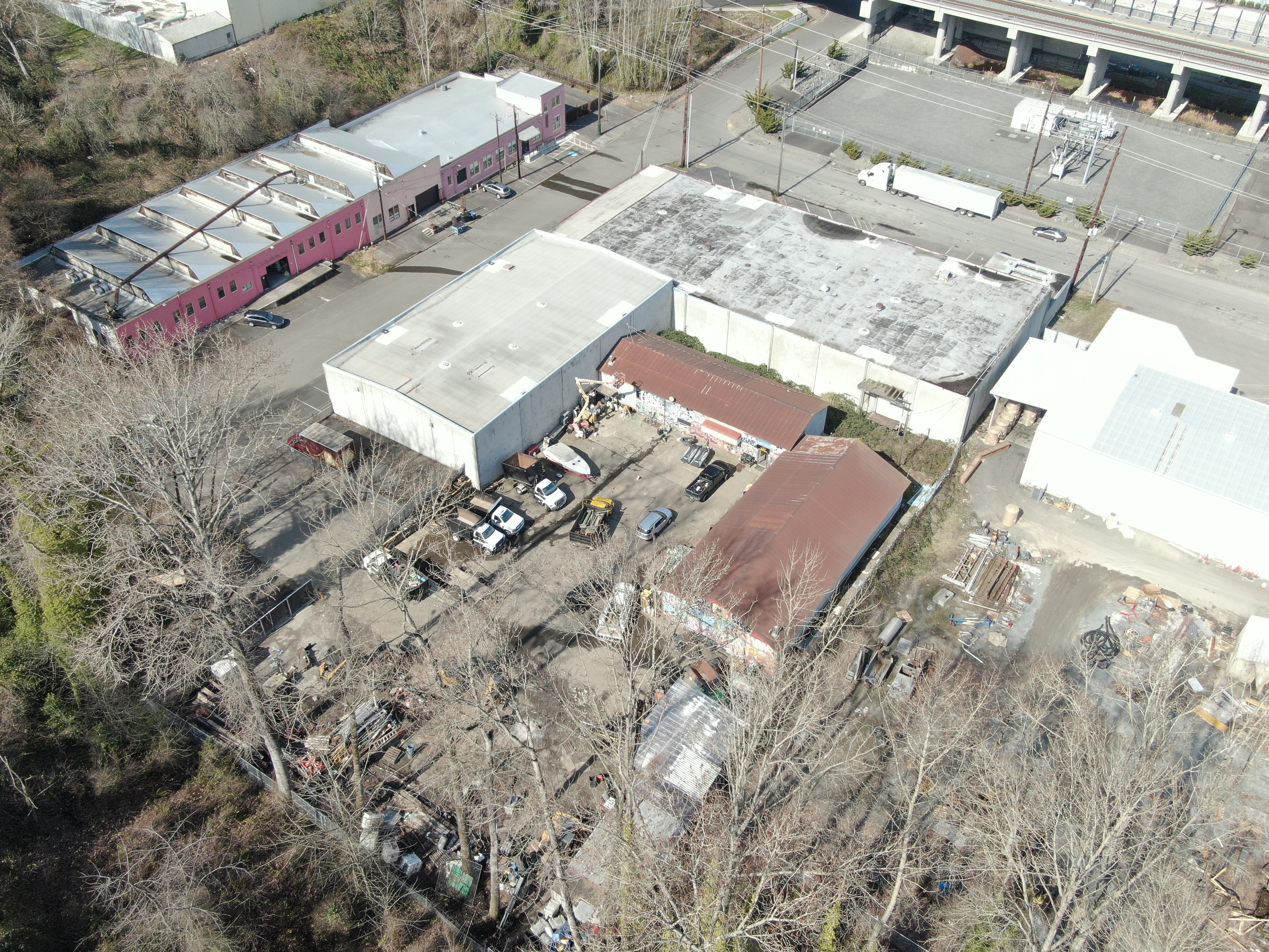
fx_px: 1136
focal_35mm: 31
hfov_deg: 58.4
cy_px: 476
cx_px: 634
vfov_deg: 45.4
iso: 100
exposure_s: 1/200
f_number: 3.1
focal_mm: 5.33
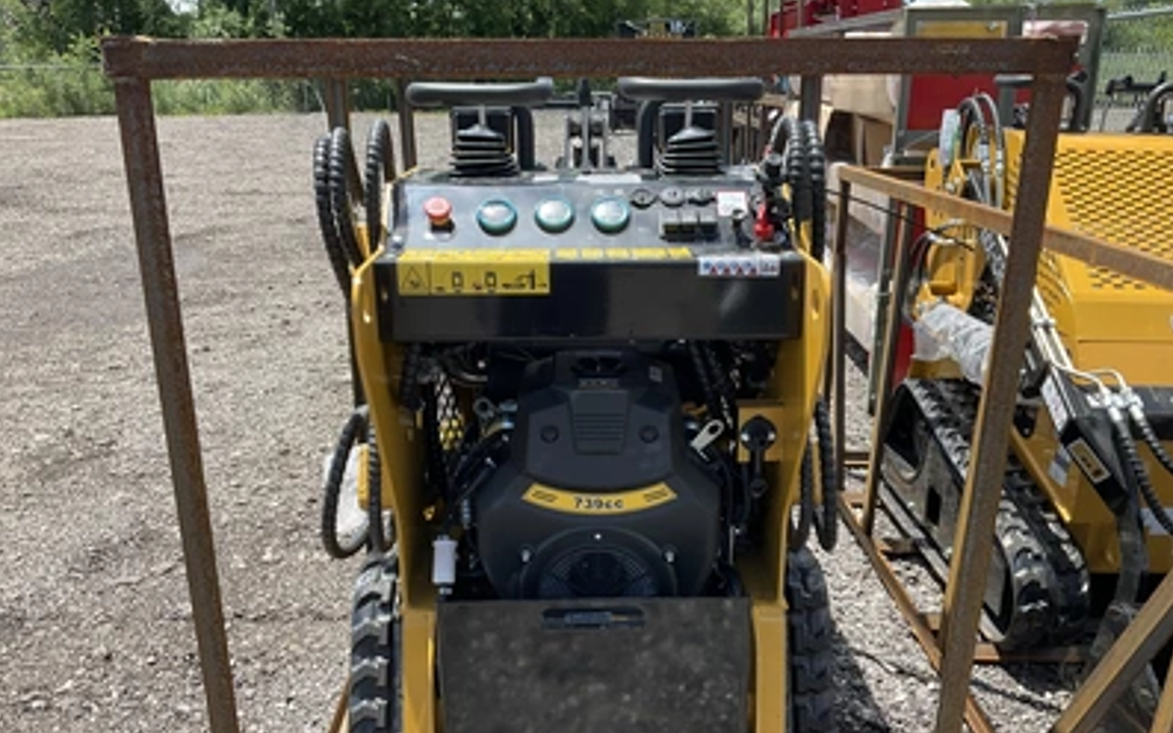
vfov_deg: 40.4
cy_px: 432
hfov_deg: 61.2
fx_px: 991
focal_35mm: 31
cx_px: 588
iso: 25
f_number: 1.8
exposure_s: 1/728
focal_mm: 3
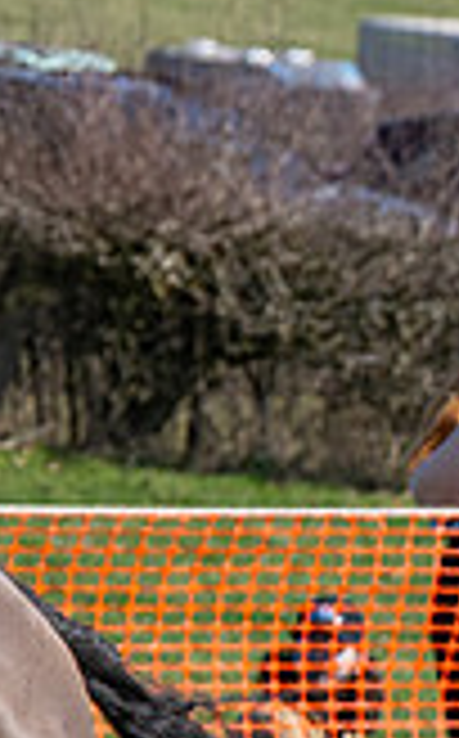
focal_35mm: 624
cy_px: 623
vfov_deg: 3.4
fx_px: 12533
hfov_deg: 2.1
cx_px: -607
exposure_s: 1/2000
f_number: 4
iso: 200
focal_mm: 77
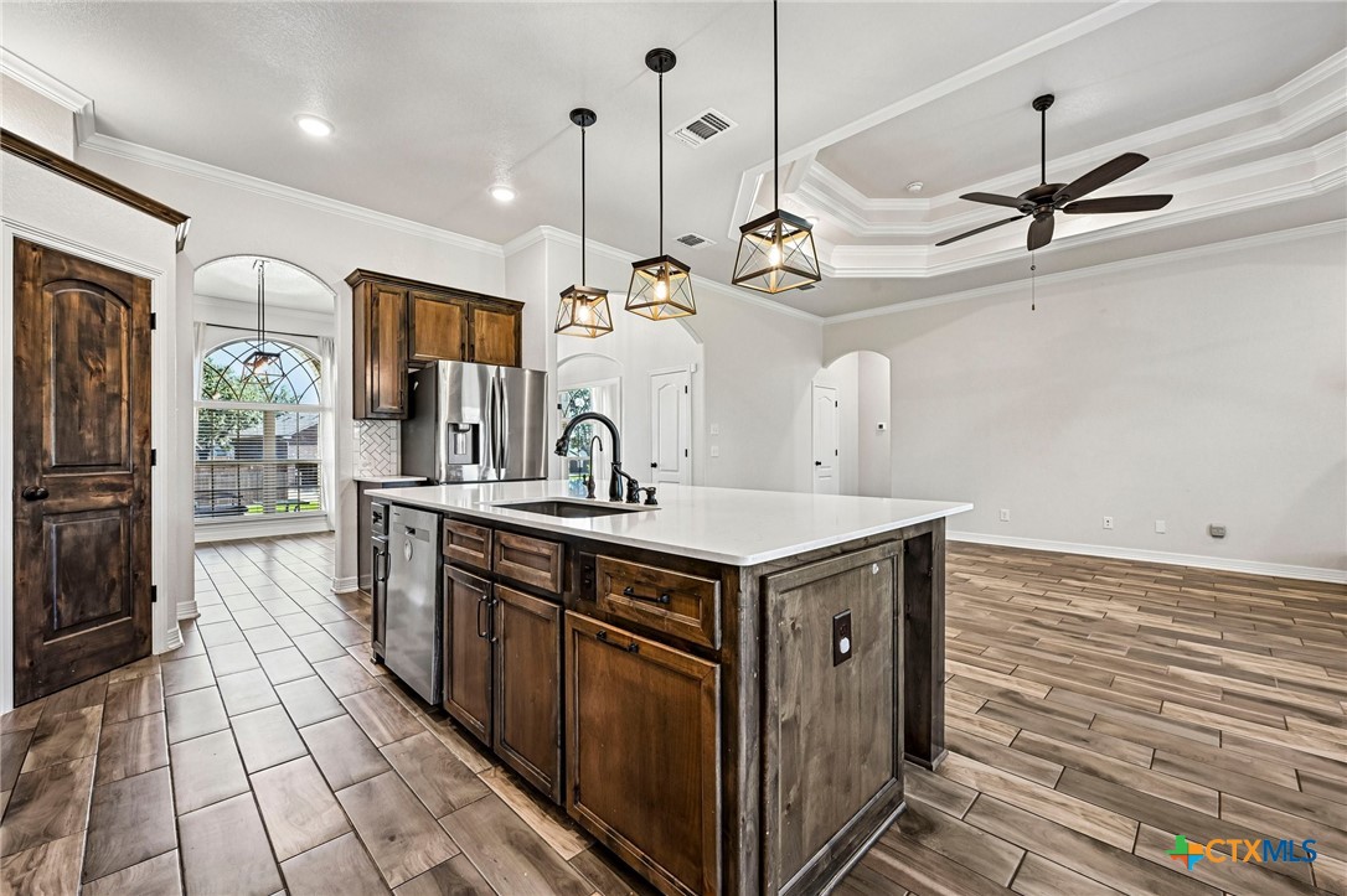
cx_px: 674
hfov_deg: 100.4
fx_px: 561
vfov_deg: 77.3
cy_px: 448
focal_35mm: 15
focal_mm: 15
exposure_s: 1/8
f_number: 8
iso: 400
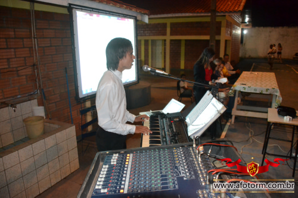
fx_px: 248
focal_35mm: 30
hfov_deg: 61.9
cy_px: 99
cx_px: 149
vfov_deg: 43.6
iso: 3200
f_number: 3.5
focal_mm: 20
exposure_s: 1/60
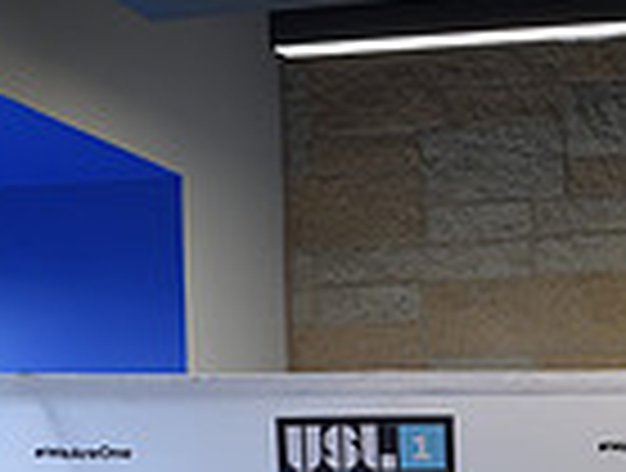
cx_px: 914
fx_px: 2321
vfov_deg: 11.1
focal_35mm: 128
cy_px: 757
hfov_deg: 14.4
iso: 400
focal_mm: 32
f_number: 4
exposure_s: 1/60
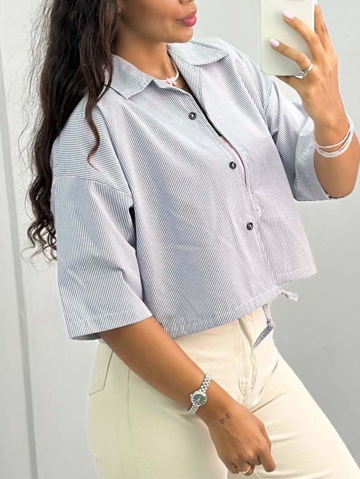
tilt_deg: -7.2
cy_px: 240
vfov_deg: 39.6
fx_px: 665
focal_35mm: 48
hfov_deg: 30.3
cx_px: 180
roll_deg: +2.7
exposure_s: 1/529
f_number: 1.78
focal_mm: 6.86
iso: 80
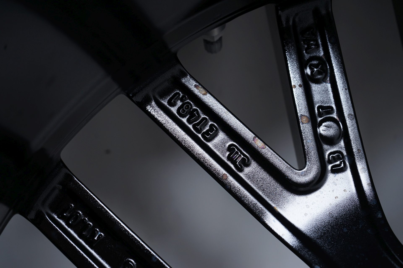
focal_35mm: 56
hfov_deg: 35.7
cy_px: 134
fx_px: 626
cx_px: 202
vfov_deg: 24.2
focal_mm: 56
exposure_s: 1/125
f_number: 7.1
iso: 250
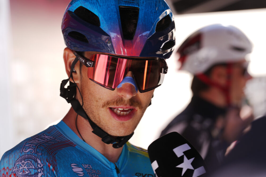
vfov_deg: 7.8
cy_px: 88
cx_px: 133
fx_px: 1300
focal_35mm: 176
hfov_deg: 11.7
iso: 125
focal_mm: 176
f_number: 6.3
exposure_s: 1/125
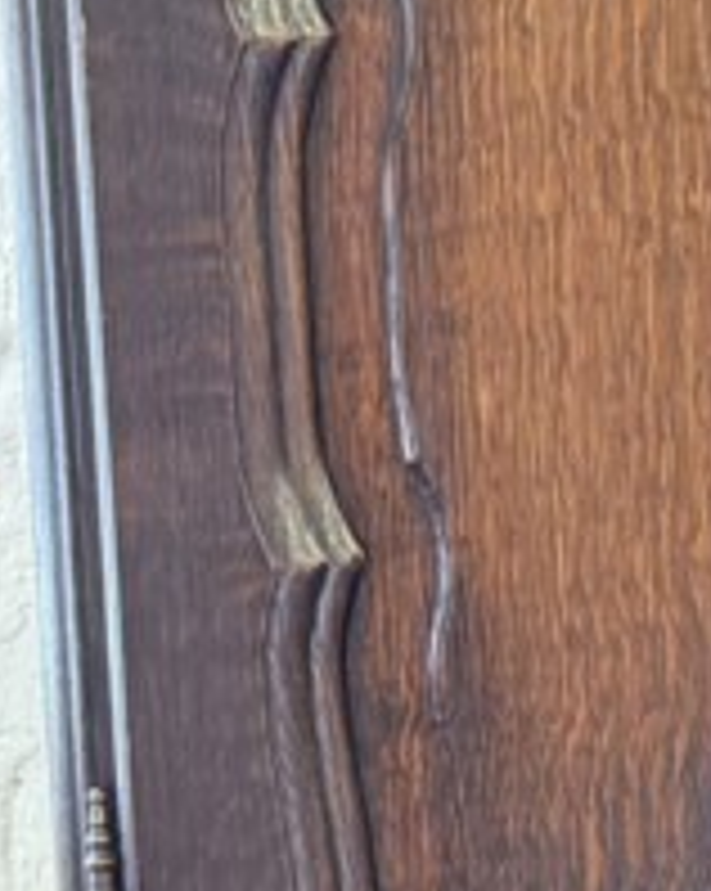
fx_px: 3741
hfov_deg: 8.6
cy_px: -68
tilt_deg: -7.1
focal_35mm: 142
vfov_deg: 13.3
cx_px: 2286
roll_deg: +0.6
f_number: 1.78
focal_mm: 6.76
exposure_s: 1/50
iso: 400
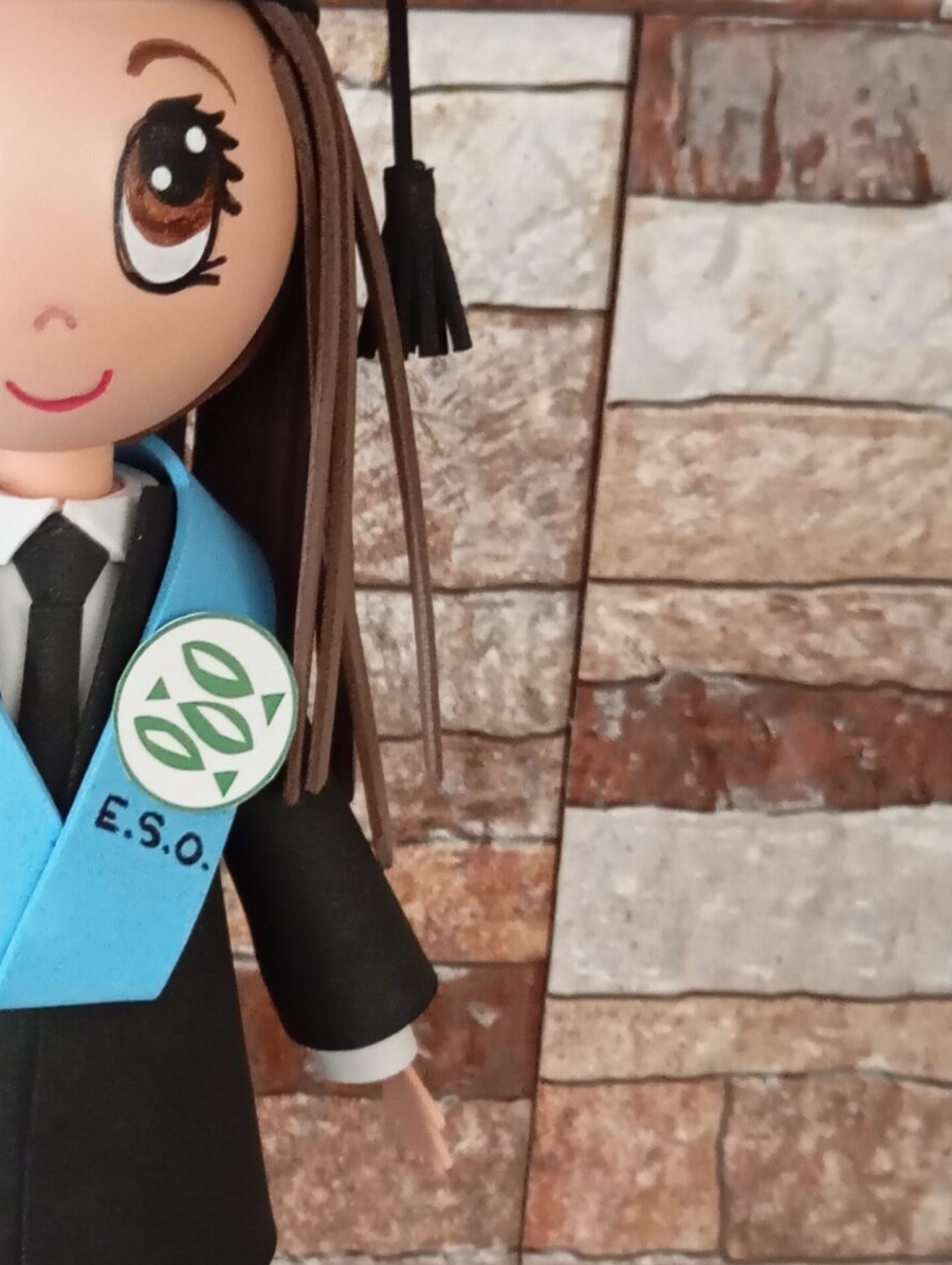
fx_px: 2194
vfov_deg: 31.6
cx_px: -2
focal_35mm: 60
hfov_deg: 23.4
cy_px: 941
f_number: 1.8
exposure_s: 1/20
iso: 3048
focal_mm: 4.22
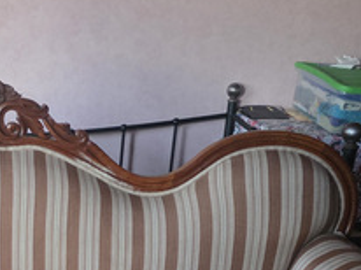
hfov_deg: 27.2
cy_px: 312
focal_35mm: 67
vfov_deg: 20.6
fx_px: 698
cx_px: -7
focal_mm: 6.3
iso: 320
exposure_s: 1/100
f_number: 1.7
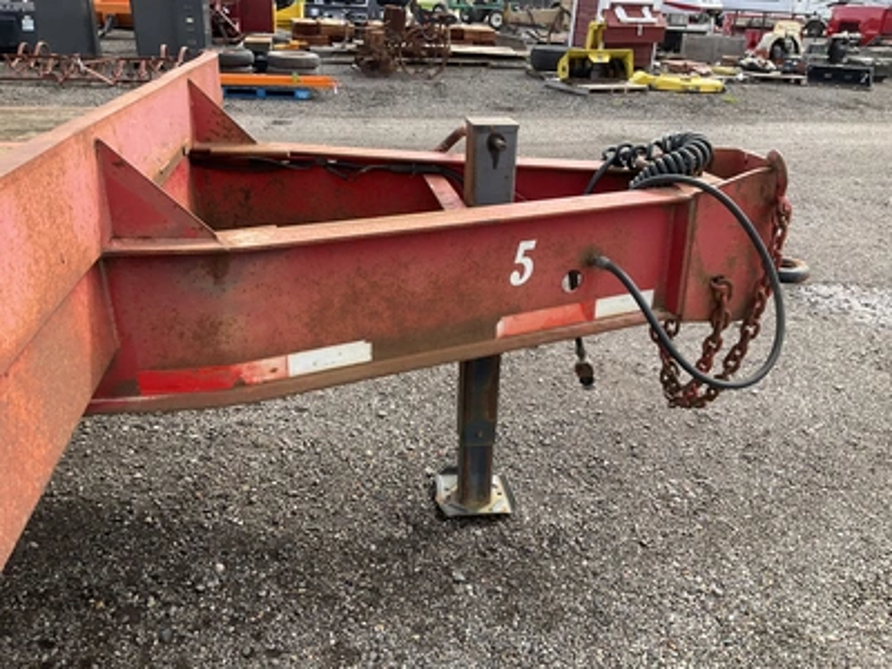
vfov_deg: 48.2
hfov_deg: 61.7
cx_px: 446
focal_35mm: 29
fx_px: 747
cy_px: 334
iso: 25
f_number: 1.8
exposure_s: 1/635
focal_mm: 3
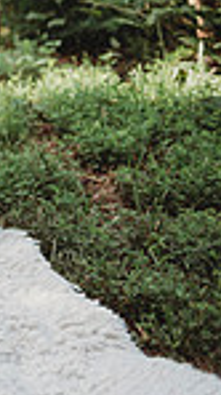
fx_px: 1201
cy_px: -7
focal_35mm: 115
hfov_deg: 8.2
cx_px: -533
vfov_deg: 18.1
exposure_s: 1/320
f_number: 2.8
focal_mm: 28
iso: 100
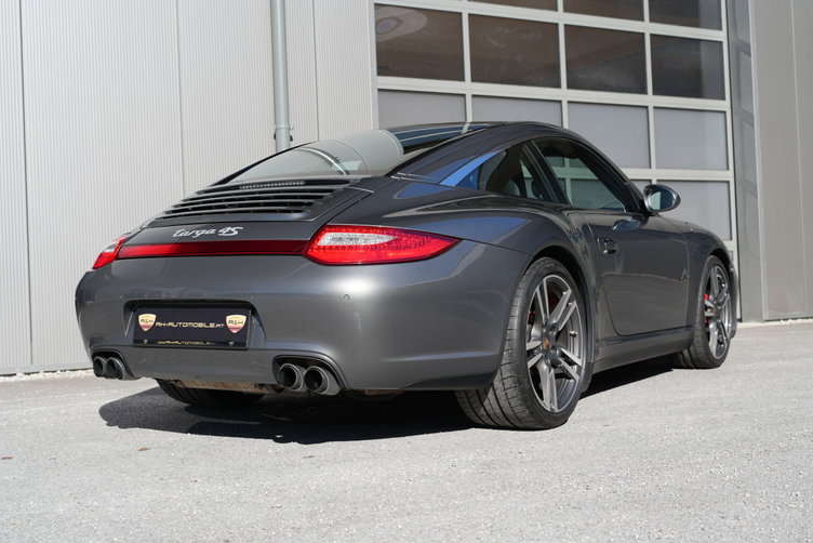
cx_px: 405
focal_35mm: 51
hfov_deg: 38.9
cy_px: 268
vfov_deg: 26.5
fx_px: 1152
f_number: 5
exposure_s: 1/250
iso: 100
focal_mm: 50
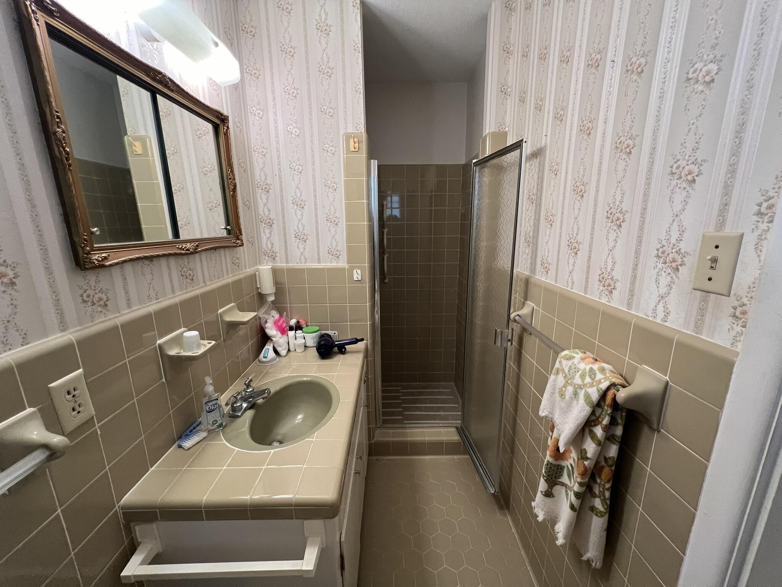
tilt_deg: -11.8
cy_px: 294
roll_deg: +0.8
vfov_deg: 89.9
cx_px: 391
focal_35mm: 13
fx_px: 294
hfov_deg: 106.2
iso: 320
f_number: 1.8
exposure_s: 1/60
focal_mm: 1.57
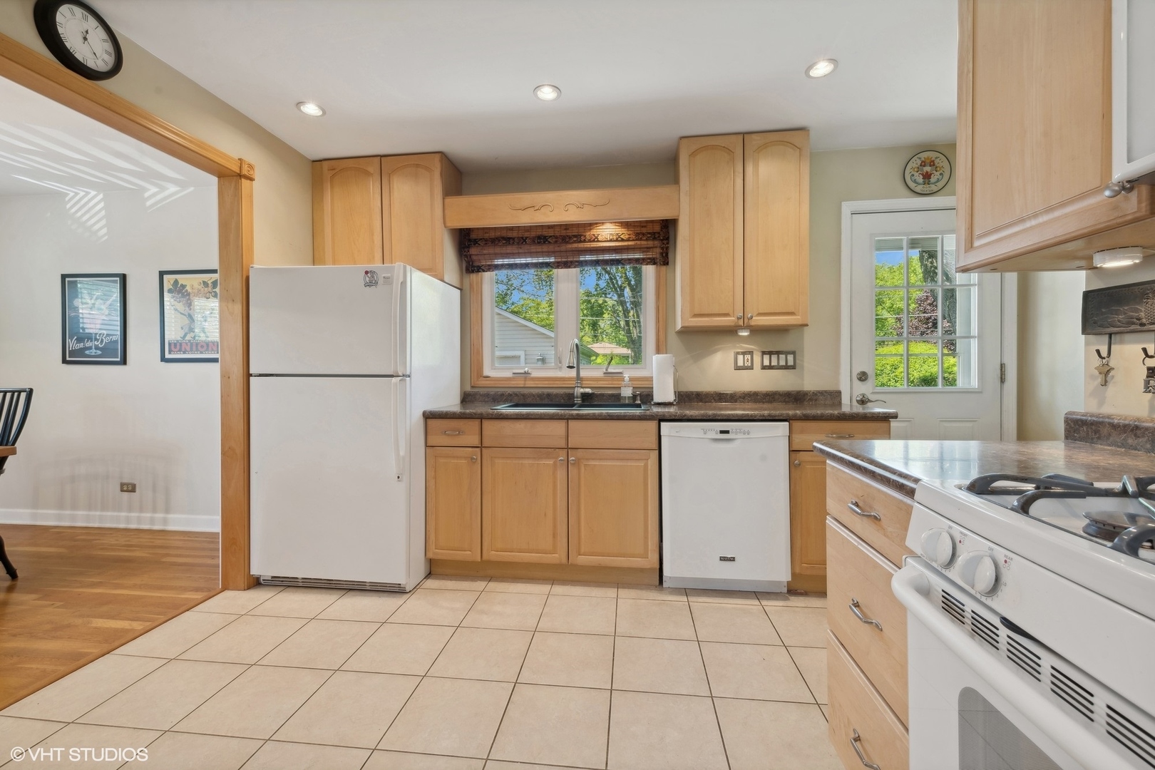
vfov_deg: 77.3
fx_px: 481
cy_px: 385
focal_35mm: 15
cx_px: 578
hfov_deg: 100.4
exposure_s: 1/15
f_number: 9.5
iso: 200
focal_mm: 15
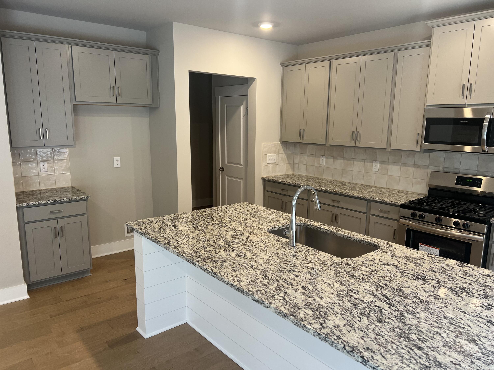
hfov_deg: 67.3
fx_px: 371
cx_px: 247
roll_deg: -0.3
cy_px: 185
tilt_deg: -10.5
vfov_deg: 53.1
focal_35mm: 26
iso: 80
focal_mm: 5.7
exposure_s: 1/60
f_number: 1.5
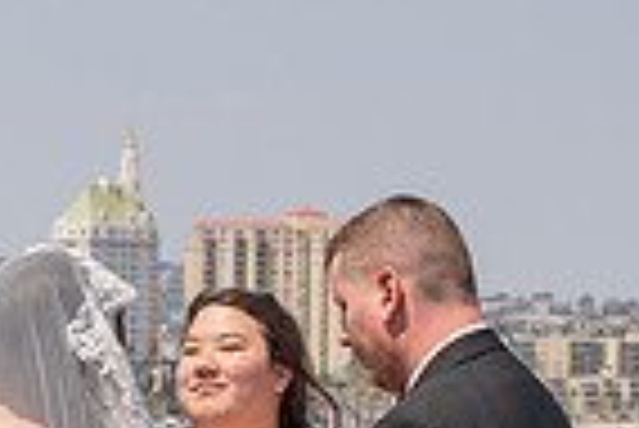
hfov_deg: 7.2
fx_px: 5064
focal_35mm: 285
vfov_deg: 4.8
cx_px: 130
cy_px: 782
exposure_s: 1/800
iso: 200
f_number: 8
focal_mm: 70
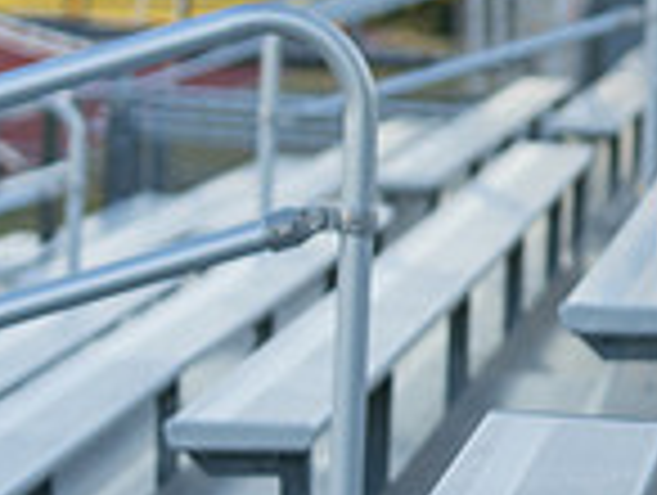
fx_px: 5380
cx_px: 1096
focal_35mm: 283
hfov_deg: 6.8
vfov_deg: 5.3
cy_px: -17
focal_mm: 72
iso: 125
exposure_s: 1/400
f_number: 2.8
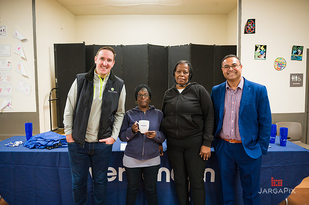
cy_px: 102
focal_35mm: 29
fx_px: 249
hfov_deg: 63.7
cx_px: 154
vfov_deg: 44.9
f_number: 3.2
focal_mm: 29
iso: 1600
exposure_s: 1/200
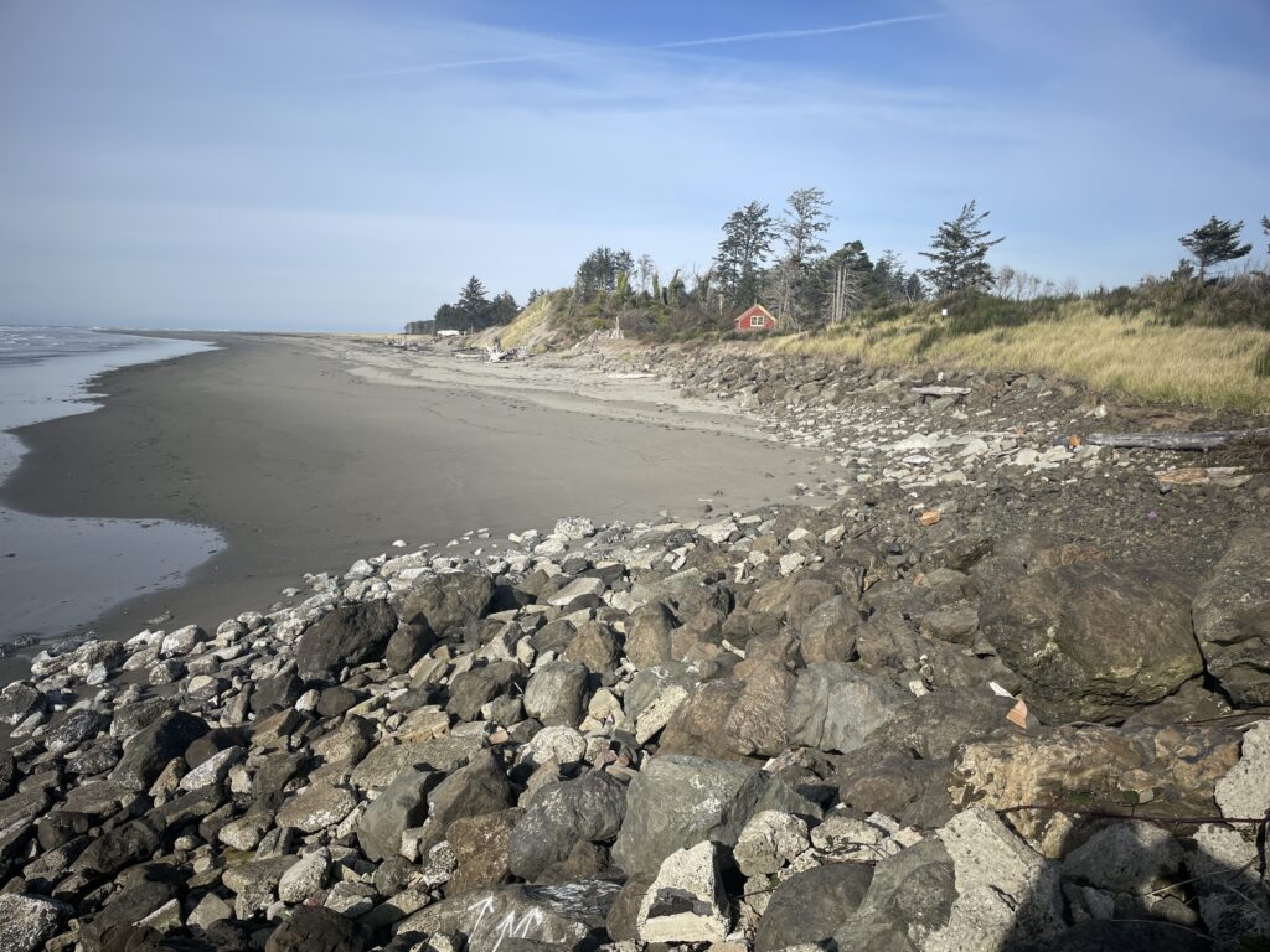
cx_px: 635
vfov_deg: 53.1
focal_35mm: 26
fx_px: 954
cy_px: 476
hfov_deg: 67.3
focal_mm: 4.2
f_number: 1.6
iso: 32
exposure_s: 1/4292
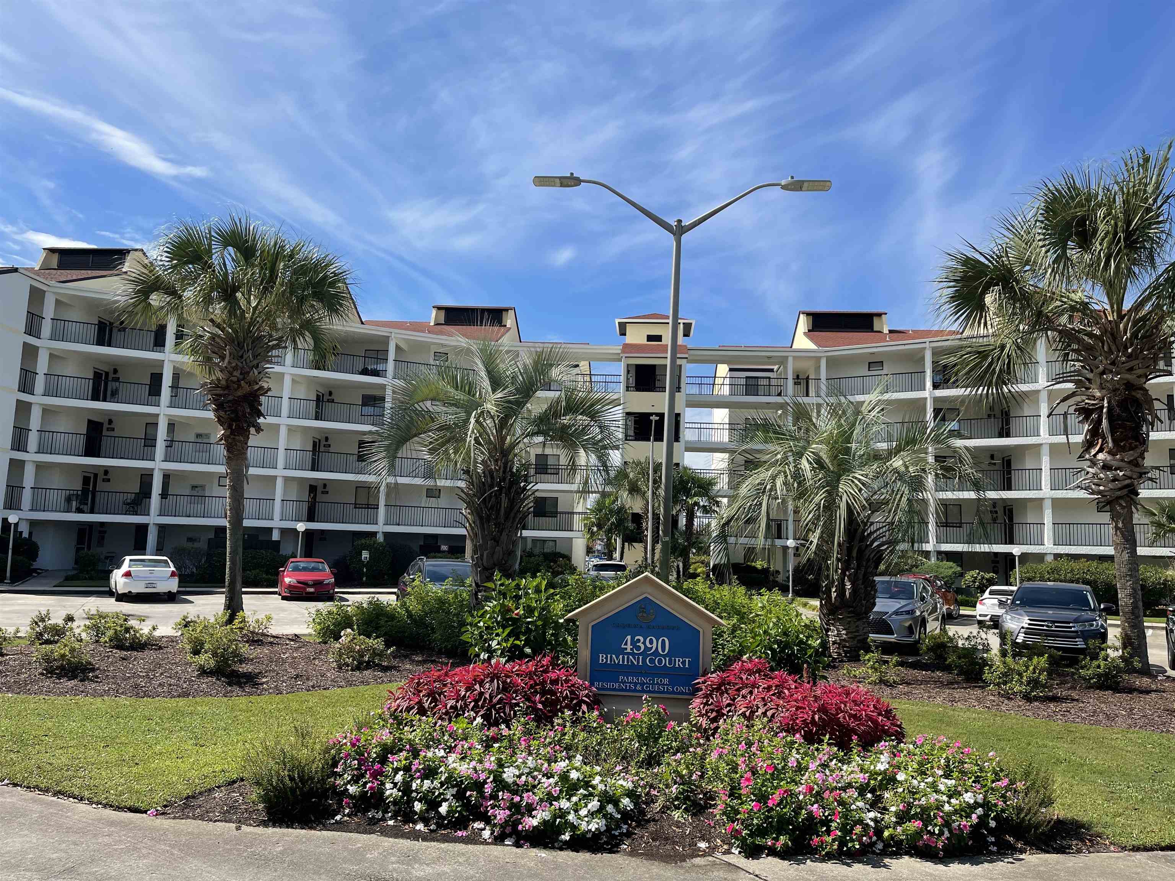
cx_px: 588
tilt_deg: +6.6
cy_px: 440
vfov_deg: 53.1
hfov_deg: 67.3
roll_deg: -1.3
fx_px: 883
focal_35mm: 26
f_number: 1.6
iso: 32
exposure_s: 1/3344
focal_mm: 5.1
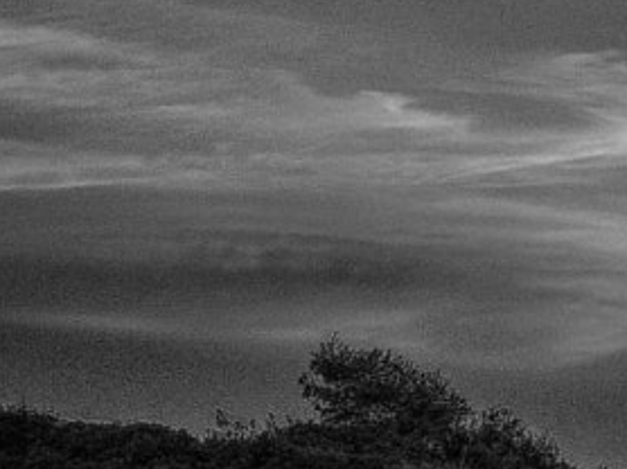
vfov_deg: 8.9
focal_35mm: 166
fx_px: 3004
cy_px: 105
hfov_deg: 10.4
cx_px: 1475
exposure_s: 1/60
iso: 250
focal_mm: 20
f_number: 8
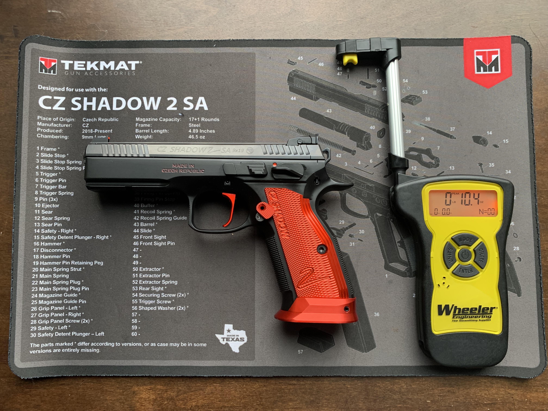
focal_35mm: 26
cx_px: 274
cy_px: 206
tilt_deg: -85.9
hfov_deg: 67.3
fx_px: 412
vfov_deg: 53.1
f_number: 1.8
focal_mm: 4.25
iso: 200
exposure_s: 1/60
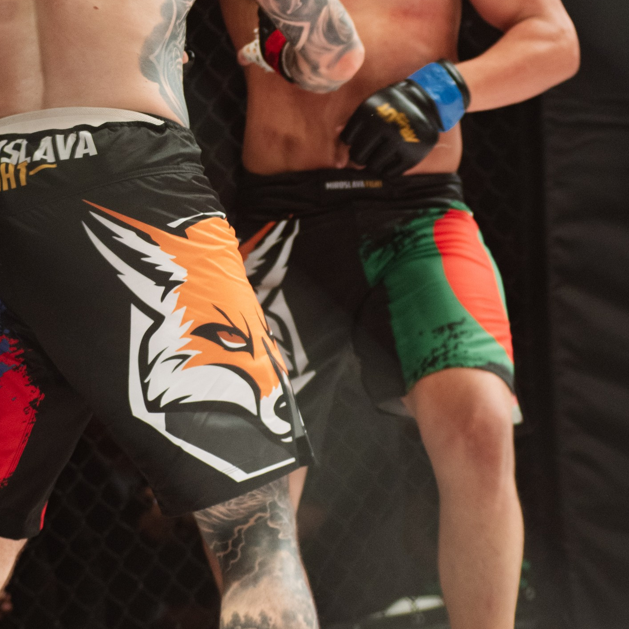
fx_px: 3454
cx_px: 242
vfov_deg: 10.4
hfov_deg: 10.4
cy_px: 302
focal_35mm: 168
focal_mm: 80
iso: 2000
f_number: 4
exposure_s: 1/400
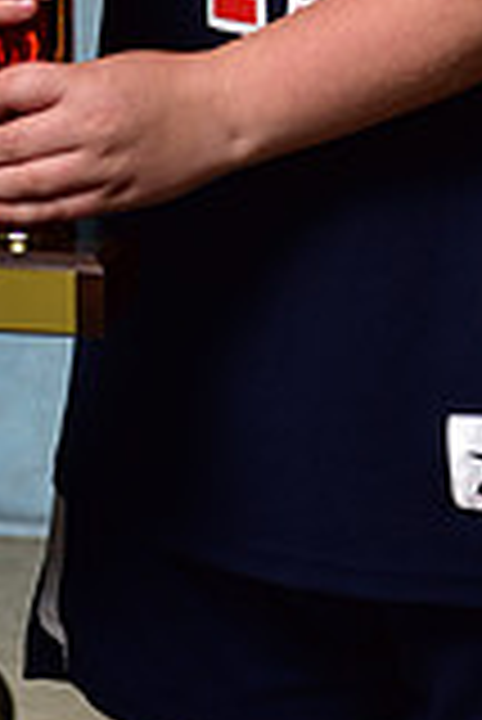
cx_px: -70
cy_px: -428
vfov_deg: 7.9
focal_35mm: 253
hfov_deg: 5.4
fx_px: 5070
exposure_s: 1/200
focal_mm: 70
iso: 100
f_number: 5
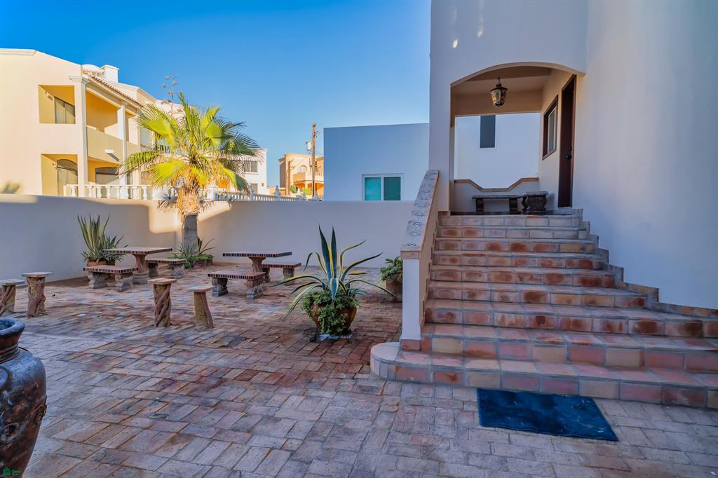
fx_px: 399
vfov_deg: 61.9
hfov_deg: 84.0
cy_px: 239
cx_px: 359
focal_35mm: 20
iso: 80
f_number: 4.5
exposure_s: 1/350
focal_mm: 20
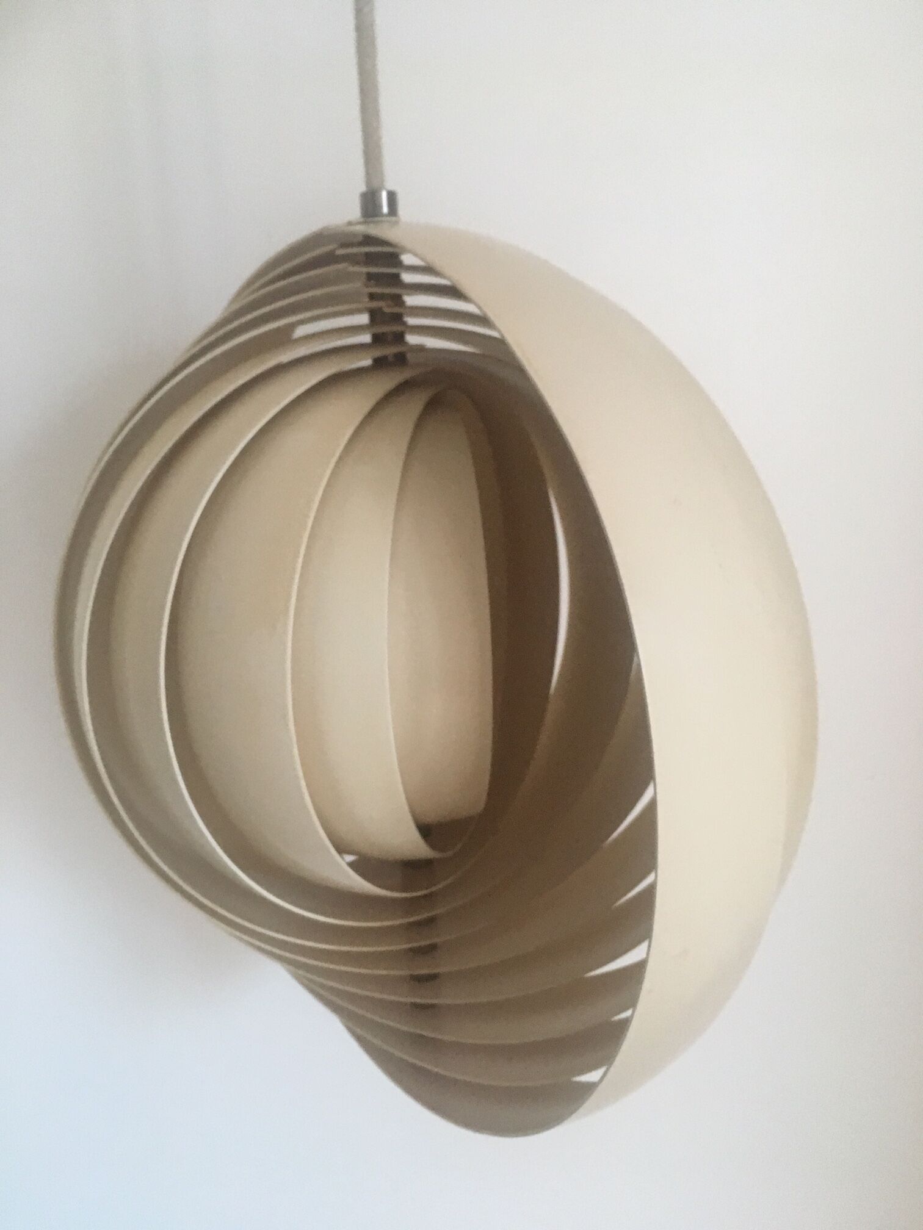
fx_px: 1031
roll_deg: +3.0
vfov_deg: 61.7
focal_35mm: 29
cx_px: 462
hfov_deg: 48.2
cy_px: 615
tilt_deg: -14.1
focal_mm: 4.15
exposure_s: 1/25
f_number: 2.2
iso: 200
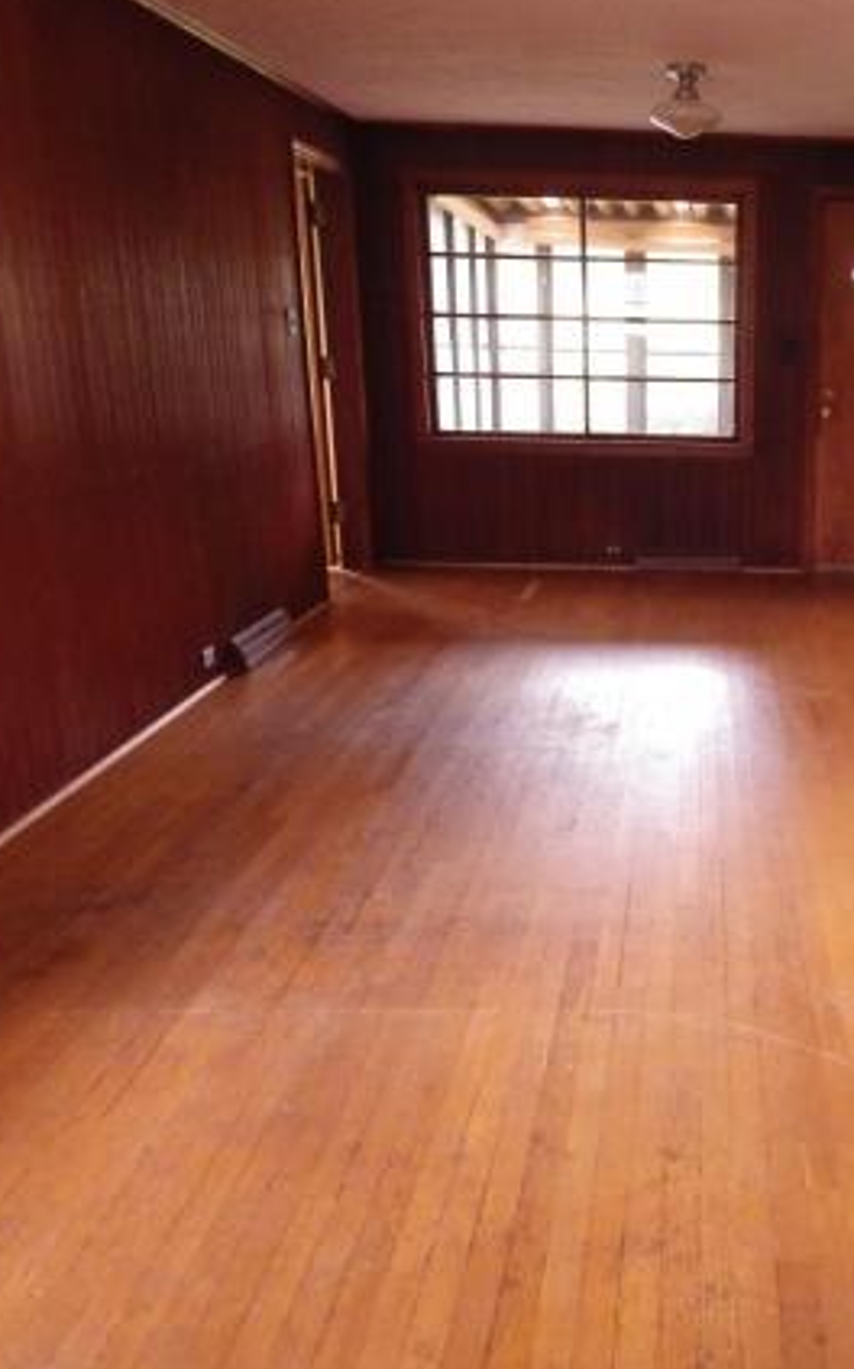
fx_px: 1193
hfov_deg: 37.3
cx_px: 734
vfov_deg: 59.7
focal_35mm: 32
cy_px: 683
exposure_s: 1/45
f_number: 3.1
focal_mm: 4
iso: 640
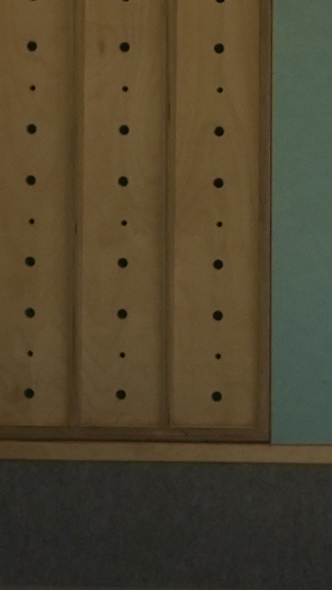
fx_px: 3301
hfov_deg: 5.4
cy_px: 16
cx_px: 1056
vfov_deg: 10.1
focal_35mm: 211
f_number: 4
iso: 500
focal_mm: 24
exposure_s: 1/30
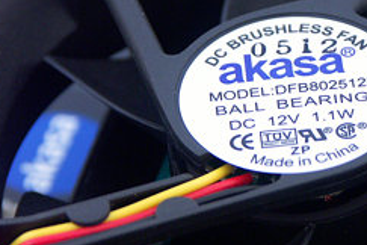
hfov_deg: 5.3
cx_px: 293
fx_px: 3925
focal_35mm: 385
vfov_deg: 3.6
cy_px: 97
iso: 200
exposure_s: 1/50
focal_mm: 50.69
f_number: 3.5
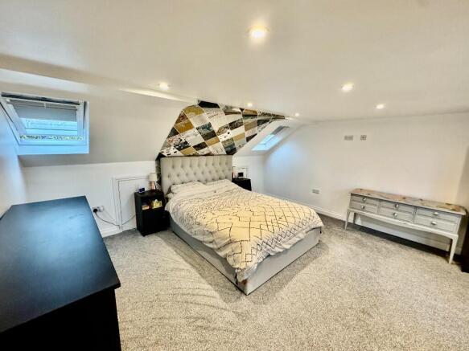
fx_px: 190
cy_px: 176
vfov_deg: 85.7
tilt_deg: -10.4
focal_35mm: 14
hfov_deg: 102.1
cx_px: 234
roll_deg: -1.5
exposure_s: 1/96
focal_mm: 2.22
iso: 320
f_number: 2.2
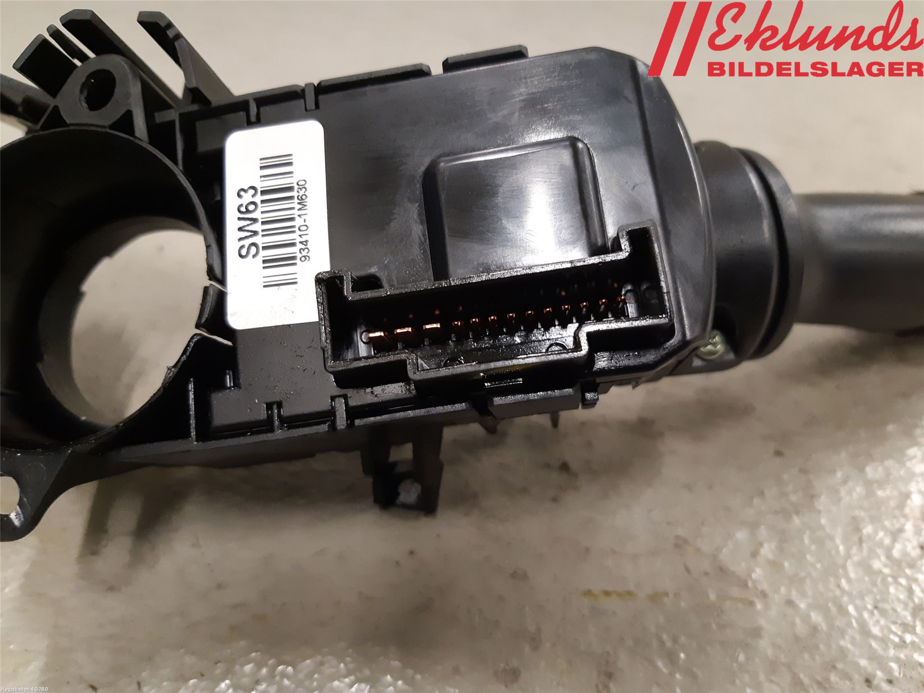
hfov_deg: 67.3
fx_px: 694
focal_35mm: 26
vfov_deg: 53.1
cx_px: 462
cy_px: 346
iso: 320
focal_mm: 3.93
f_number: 1.7
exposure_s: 1/50
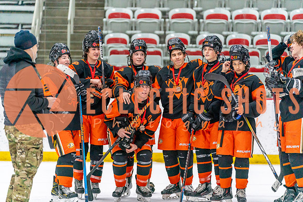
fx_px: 1237
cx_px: 152
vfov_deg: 9.3
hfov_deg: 14.0
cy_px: 101
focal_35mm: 147
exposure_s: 1/1250
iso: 3200
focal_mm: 147
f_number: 2.8
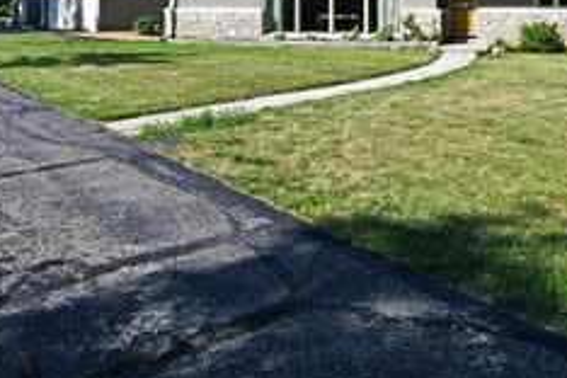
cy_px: -11
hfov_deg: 53.5
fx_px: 551
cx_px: 371
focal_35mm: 35
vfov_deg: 34.1
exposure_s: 1/320
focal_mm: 11
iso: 100
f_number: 9
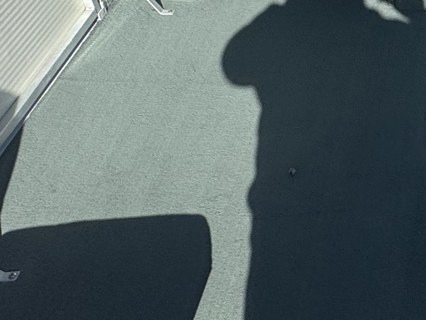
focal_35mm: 57
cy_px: -22
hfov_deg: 30.0
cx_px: 479
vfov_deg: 24.2
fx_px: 702
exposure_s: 1/2985
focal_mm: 2.22
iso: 50
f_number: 2.2
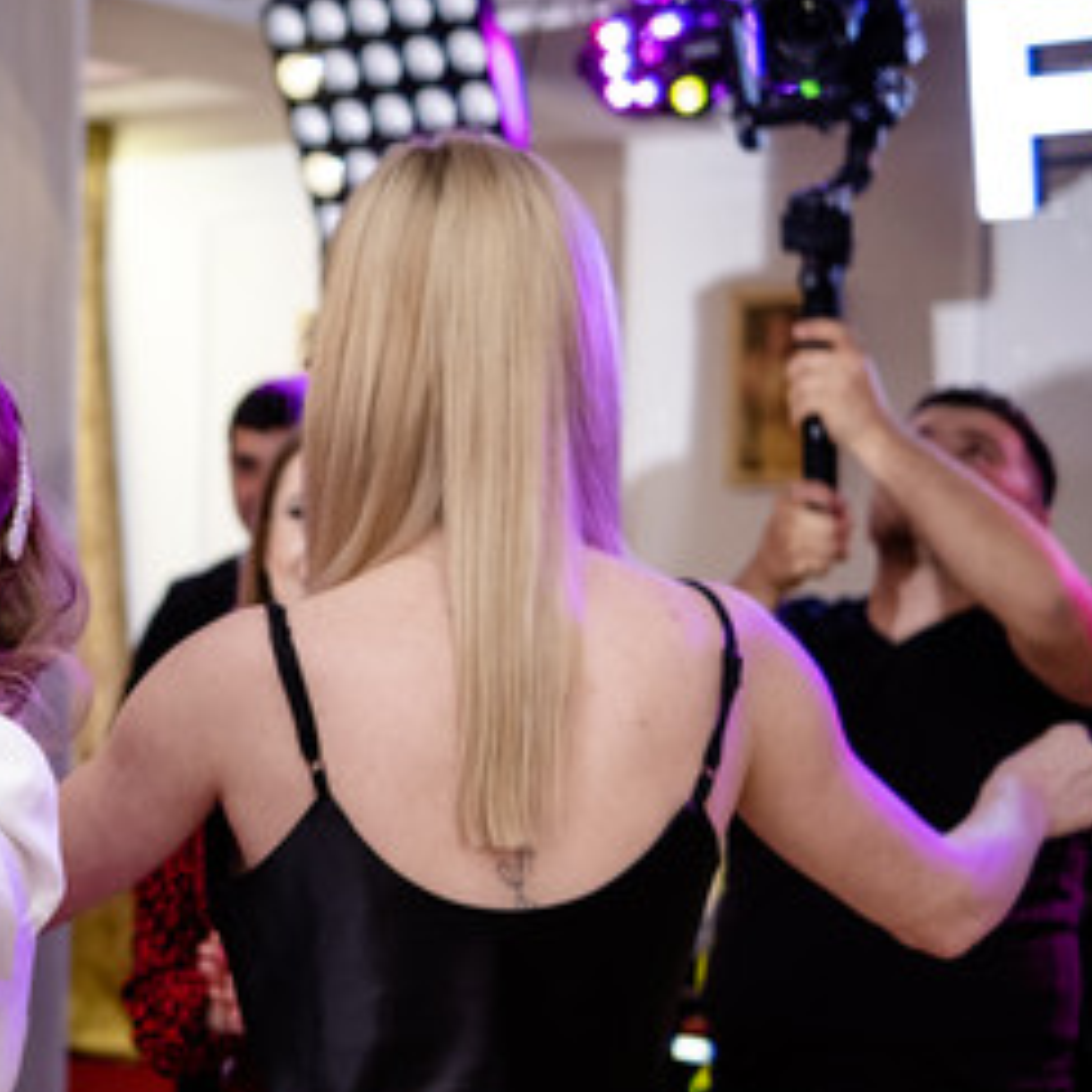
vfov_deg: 22.1
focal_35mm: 78
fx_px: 2784
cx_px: -246
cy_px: 718
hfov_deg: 20.6
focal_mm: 23
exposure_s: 1/200
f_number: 2
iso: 1000
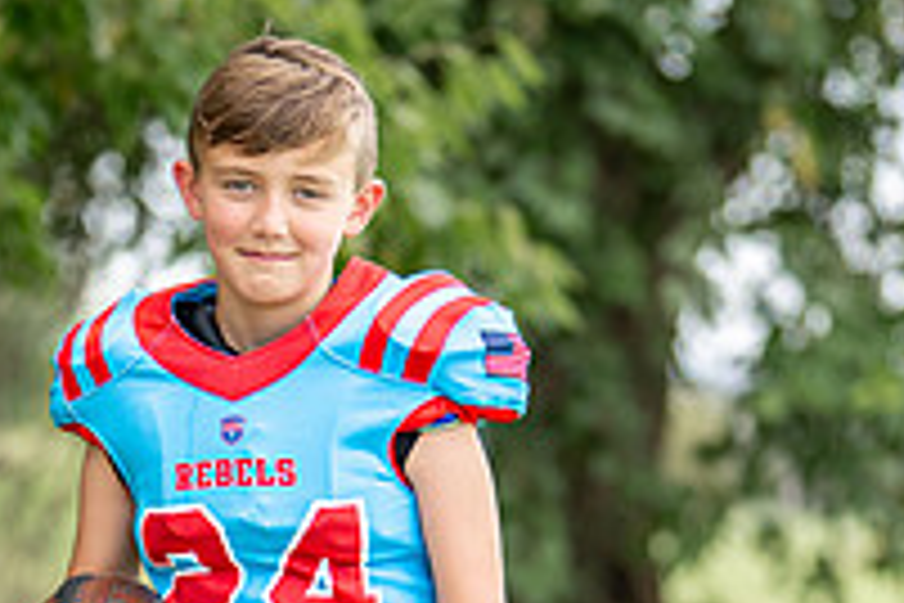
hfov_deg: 10.7
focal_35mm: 192
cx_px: 425
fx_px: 4821
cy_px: 691
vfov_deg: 7.1
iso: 100
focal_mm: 50
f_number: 1.2
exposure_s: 1/2500
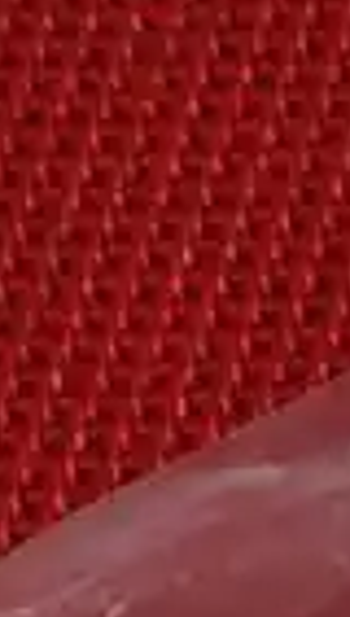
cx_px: 674
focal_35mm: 269
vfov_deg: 7.4
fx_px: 4409
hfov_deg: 4.5
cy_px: 1523
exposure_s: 1/15
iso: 100
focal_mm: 4.28
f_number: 2.4
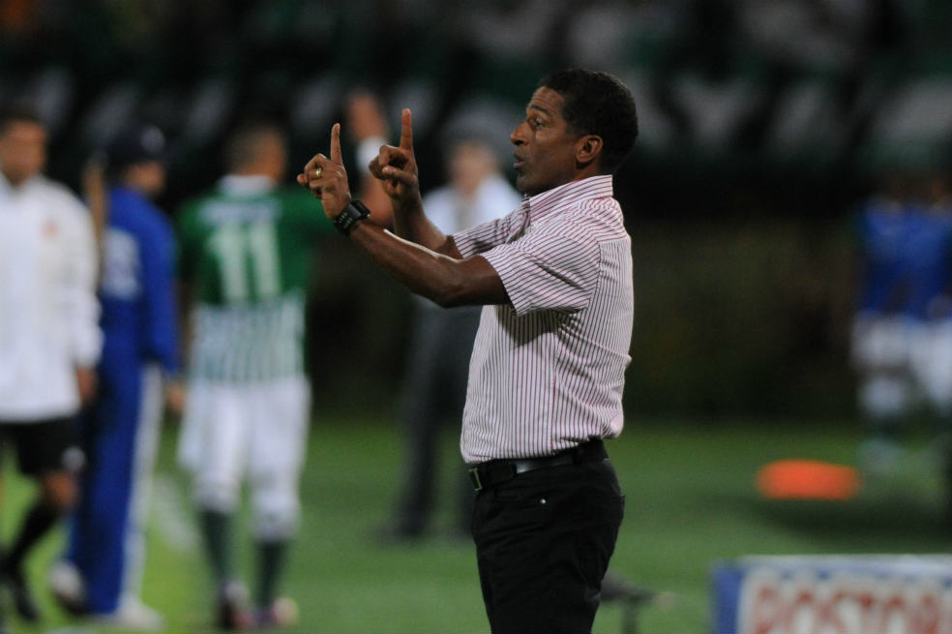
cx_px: 476
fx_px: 11893
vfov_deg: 3.1
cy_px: 317
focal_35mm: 450
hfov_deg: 4.6
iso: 1250
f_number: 3.2
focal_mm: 300
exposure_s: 1/1000
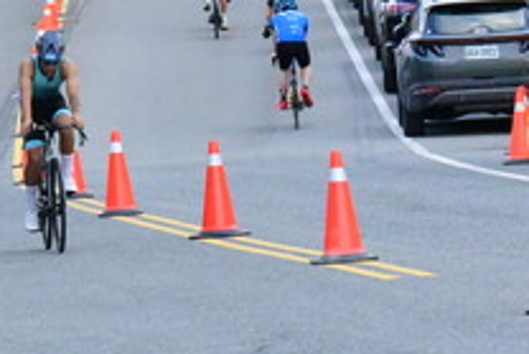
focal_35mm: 524
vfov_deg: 2.6
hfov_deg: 3.9
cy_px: 52
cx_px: 61
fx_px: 7705
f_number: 10
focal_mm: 140
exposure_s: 1/4000
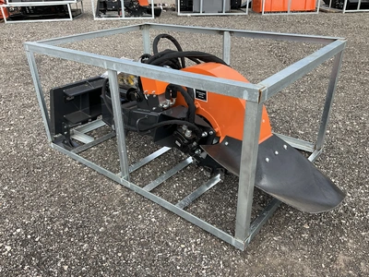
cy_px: 138
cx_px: 184
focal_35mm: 29
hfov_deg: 61.7
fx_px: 309
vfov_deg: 48.2
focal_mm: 3
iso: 25
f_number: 1.8
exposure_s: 1/568
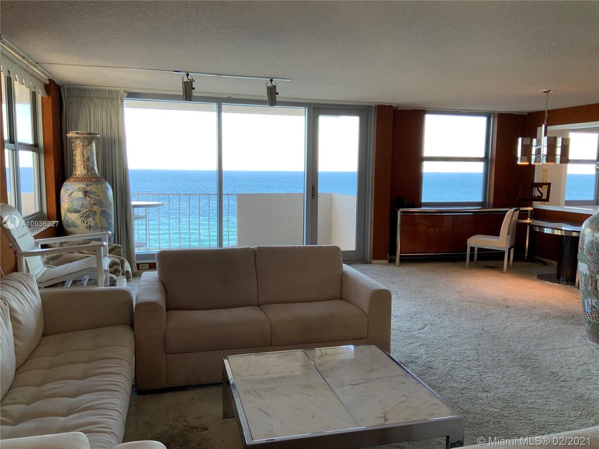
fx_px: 502
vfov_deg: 48.2
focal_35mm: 29
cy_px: 224
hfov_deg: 61.7
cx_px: 300
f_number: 1.8
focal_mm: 3
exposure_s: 1/120
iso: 50
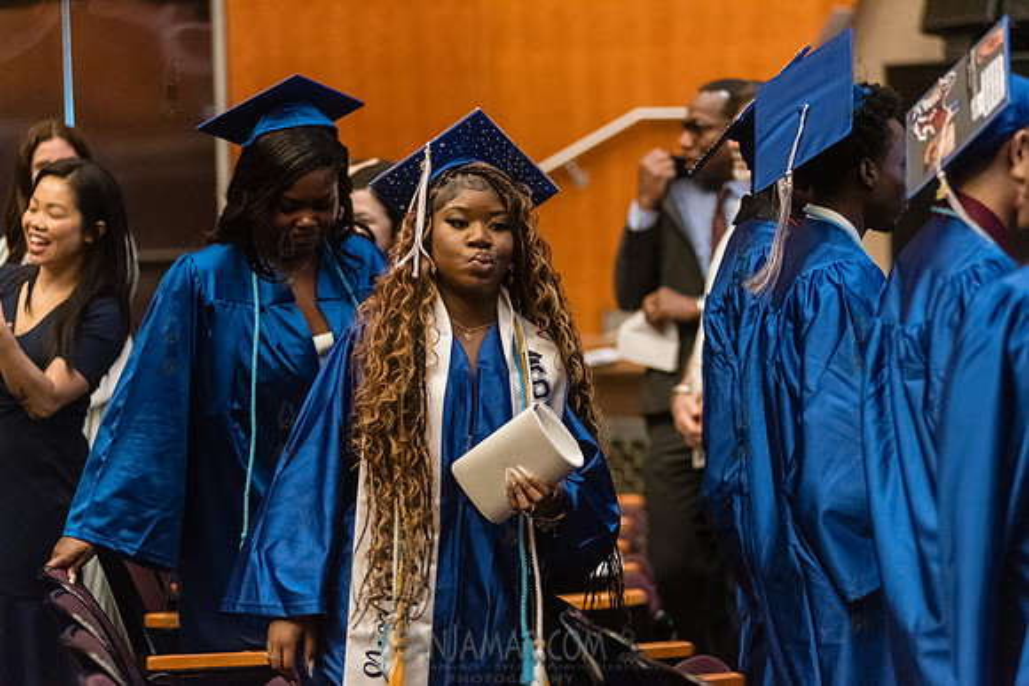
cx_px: 514
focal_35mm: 135
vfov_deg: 10.2
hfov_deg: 15.2
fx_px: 3859
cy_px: 343
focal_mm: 135
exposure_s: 1/125
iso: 8000
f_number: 2.8
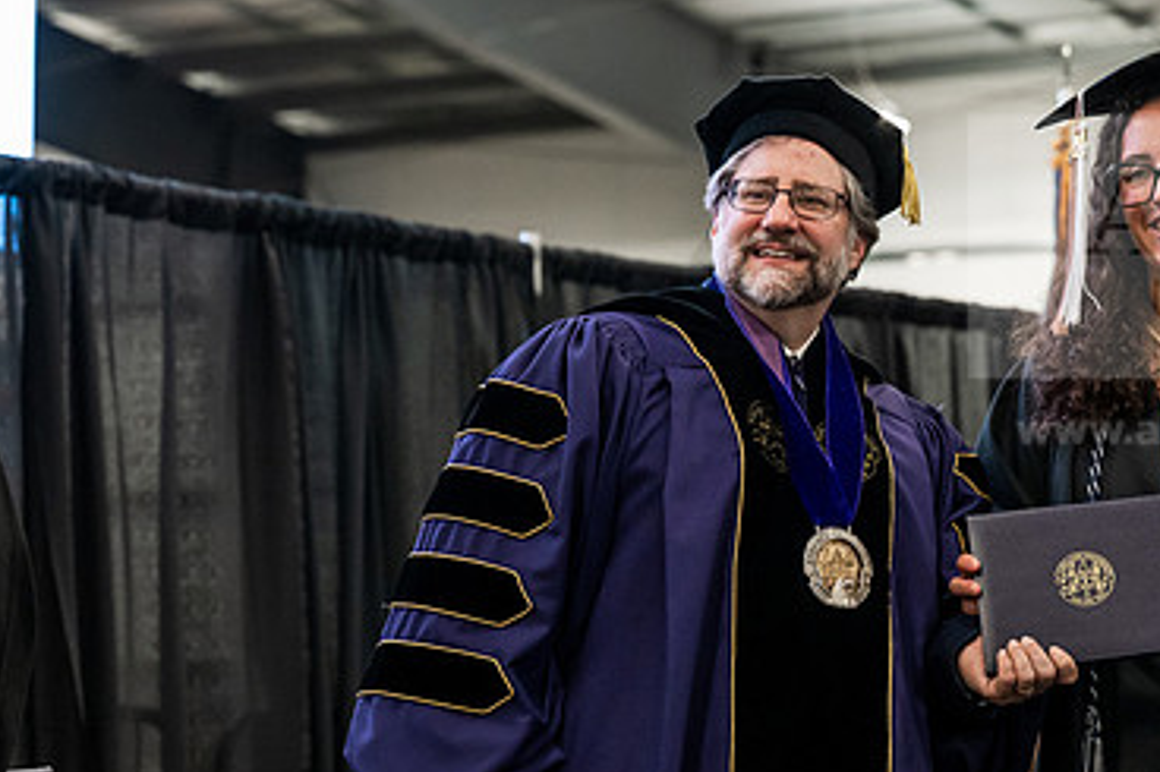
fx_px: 4316
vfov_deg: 10.2
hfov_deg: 15.2
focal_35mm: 134
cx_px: 873
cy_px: 496
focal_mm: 85
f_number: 4.5
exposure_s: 1/200
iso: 4000
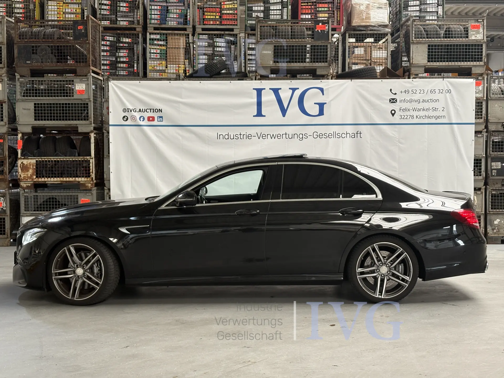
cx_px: 252
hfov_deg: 36.8
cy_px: 189
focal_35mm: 52
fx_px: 757
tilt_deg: -2.3
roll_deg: +1.0
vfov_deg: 28.0
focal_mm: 5.96
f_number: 1.6
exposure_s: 1/60
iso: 50
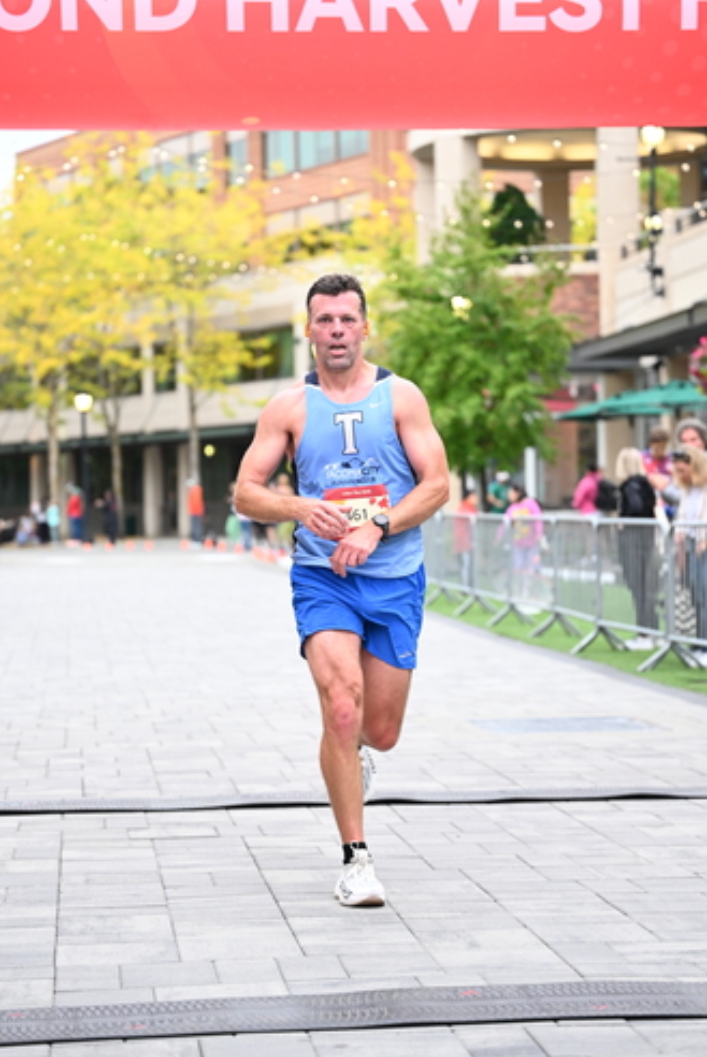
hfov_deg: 15.9
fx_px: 2528
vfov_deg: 23.6
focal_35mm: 86
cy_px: 503
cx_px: 375
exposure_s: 1/800
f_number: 2.8
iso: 1600
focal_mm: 77
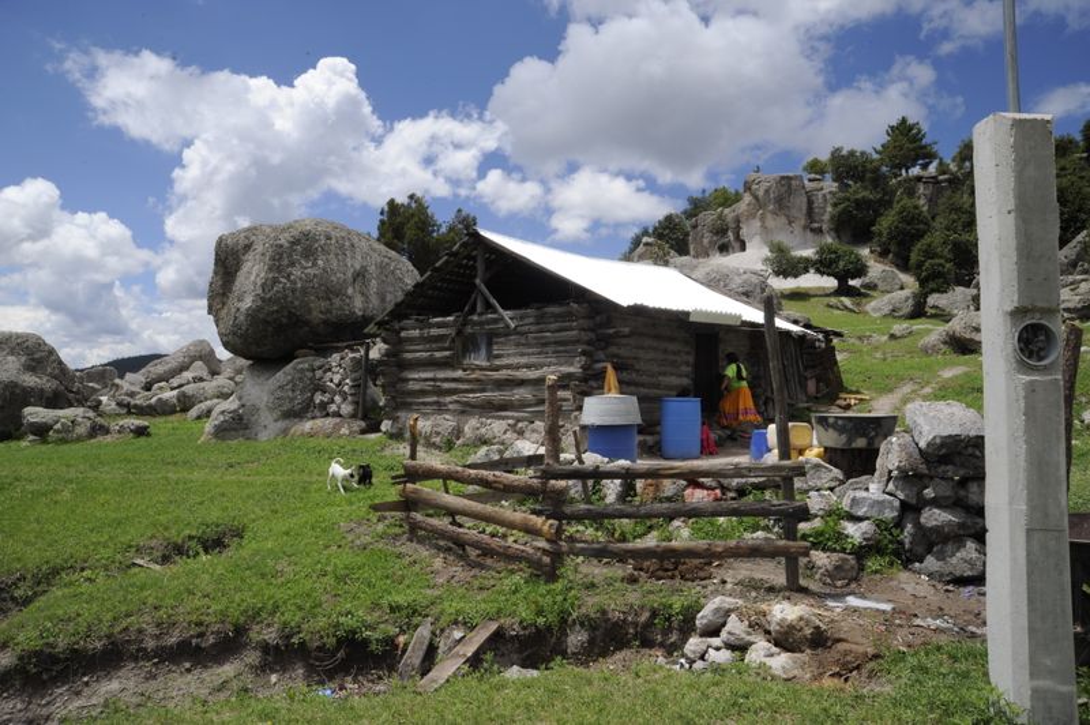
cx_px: 545
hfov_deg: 73.8
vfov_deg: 53.1
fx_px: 726
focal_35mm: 24
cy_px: 362
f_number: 22
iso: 250
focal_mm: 24
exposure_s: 1/125
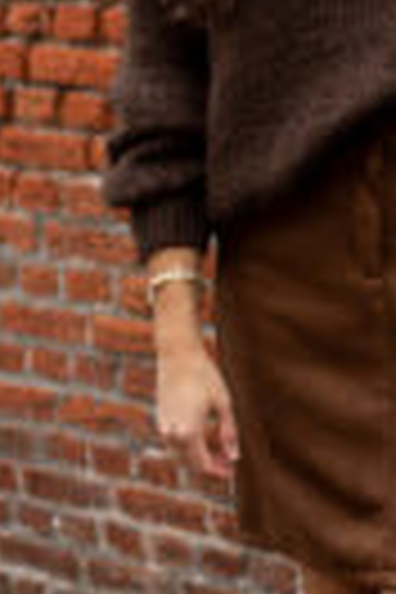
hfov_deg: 7.4
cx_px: 428
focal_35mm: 184
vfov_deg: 11.2
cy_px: 218
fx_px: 3036
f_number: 2.5
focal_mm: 50
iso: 400
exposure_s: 1/1000
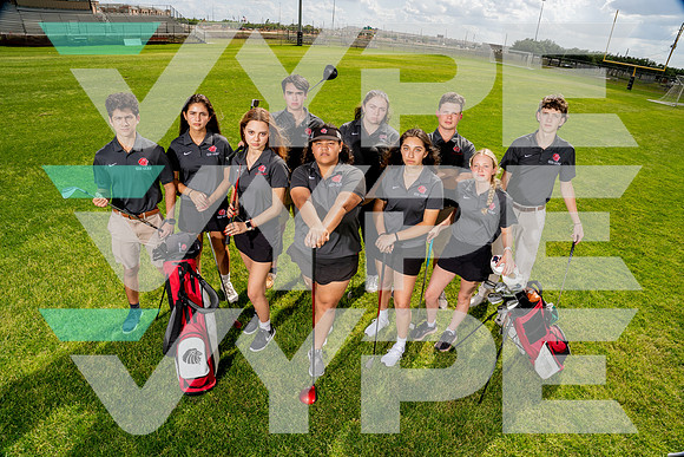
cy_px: 228
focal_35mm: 20
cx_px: 342
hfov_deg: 84.0
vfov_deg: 62.0
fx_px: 380
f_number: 16
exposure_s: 1/250
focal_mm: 20
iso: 100
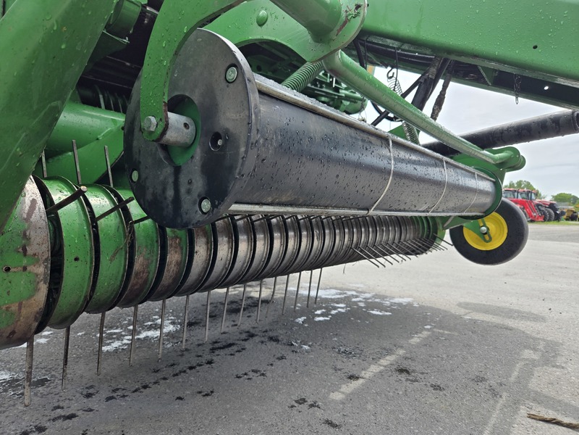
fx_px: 385
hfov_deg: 73.9
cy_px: 218
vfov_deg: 58.9
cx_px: 290
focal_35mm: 23
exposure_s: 1/1070
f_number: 1.8
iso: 25
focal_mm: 5.4
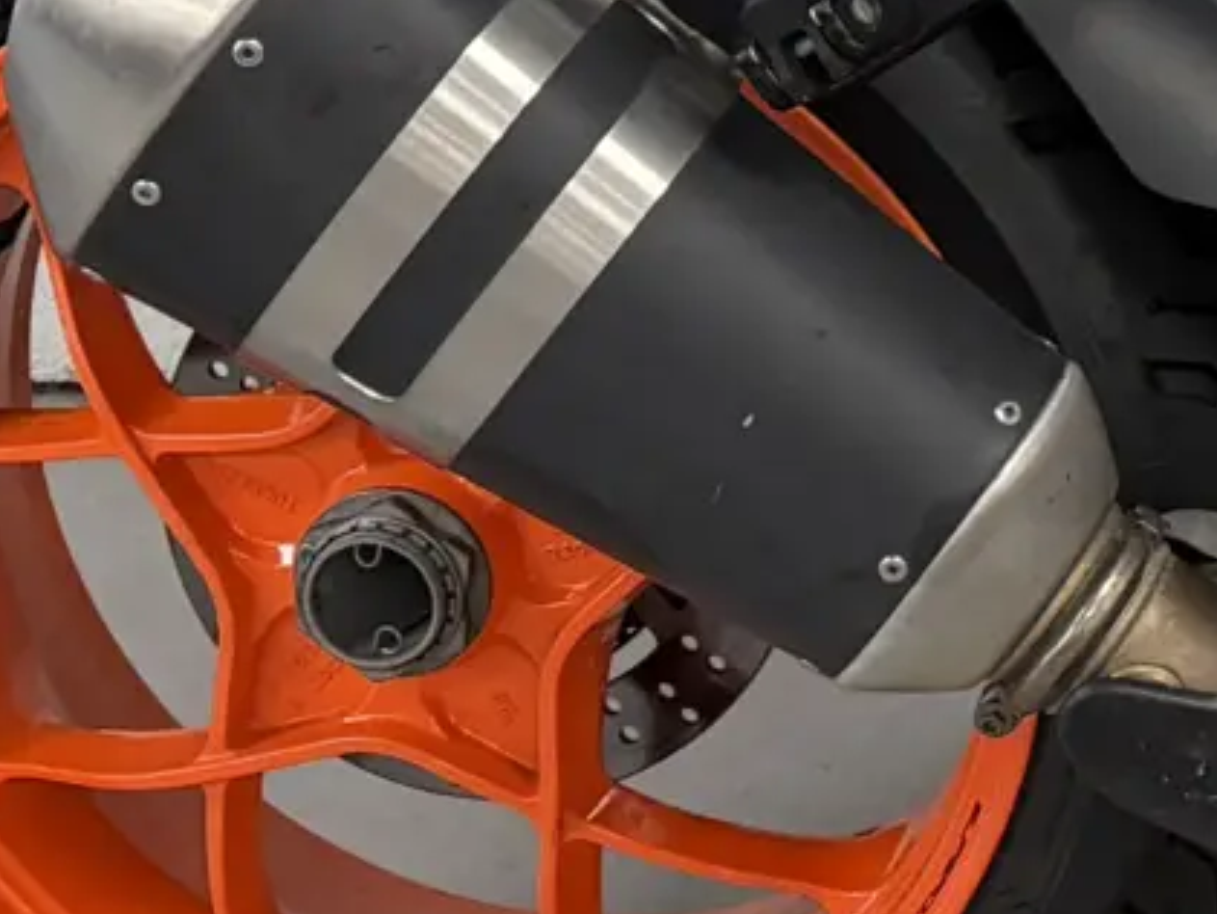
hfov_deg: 12.0
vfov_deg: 9.6
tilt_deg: -15.7
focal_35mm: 146
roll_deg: -0.1
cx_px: 2425
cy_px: -824
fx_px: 5134
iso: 160
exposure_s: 1/100
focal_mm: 6.76
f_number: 1.78
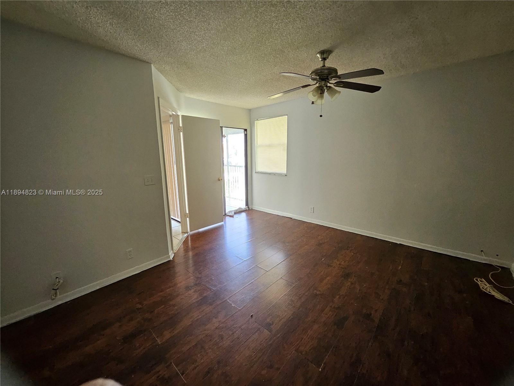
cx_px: 257
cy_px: 193
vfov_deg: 89.9
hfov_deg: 106.2
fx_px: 193
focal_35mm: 13
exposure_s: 1/77.4
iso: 400
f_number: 2.2
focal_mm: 1.74
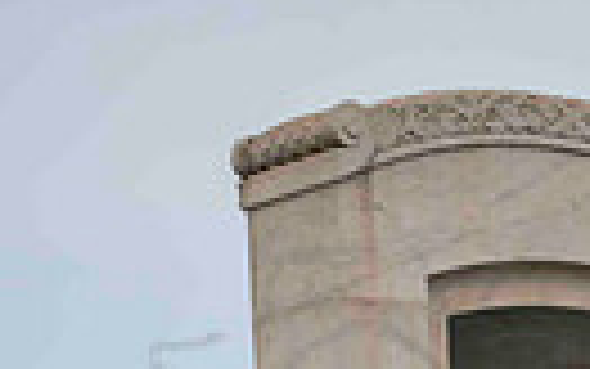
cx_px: 378
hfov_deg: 12.0
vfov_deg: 7.1
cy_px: 846
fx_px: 2815
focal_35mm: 175
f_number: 10
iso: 640
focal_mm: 50
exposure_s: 1/800
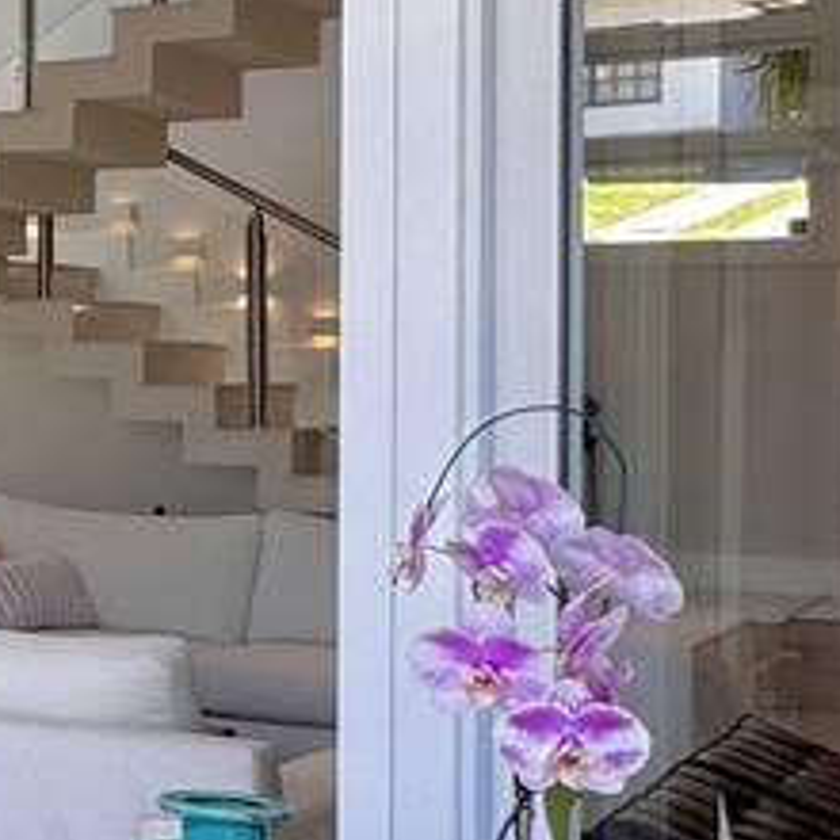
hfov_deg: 15.2
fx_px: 2224
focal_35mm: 81
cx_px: -1031
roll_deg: -0.3
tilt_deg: -1.4
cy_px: 367
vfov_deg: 21.4
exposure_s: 1/197
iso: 40
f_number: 2.2
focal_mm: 2.22
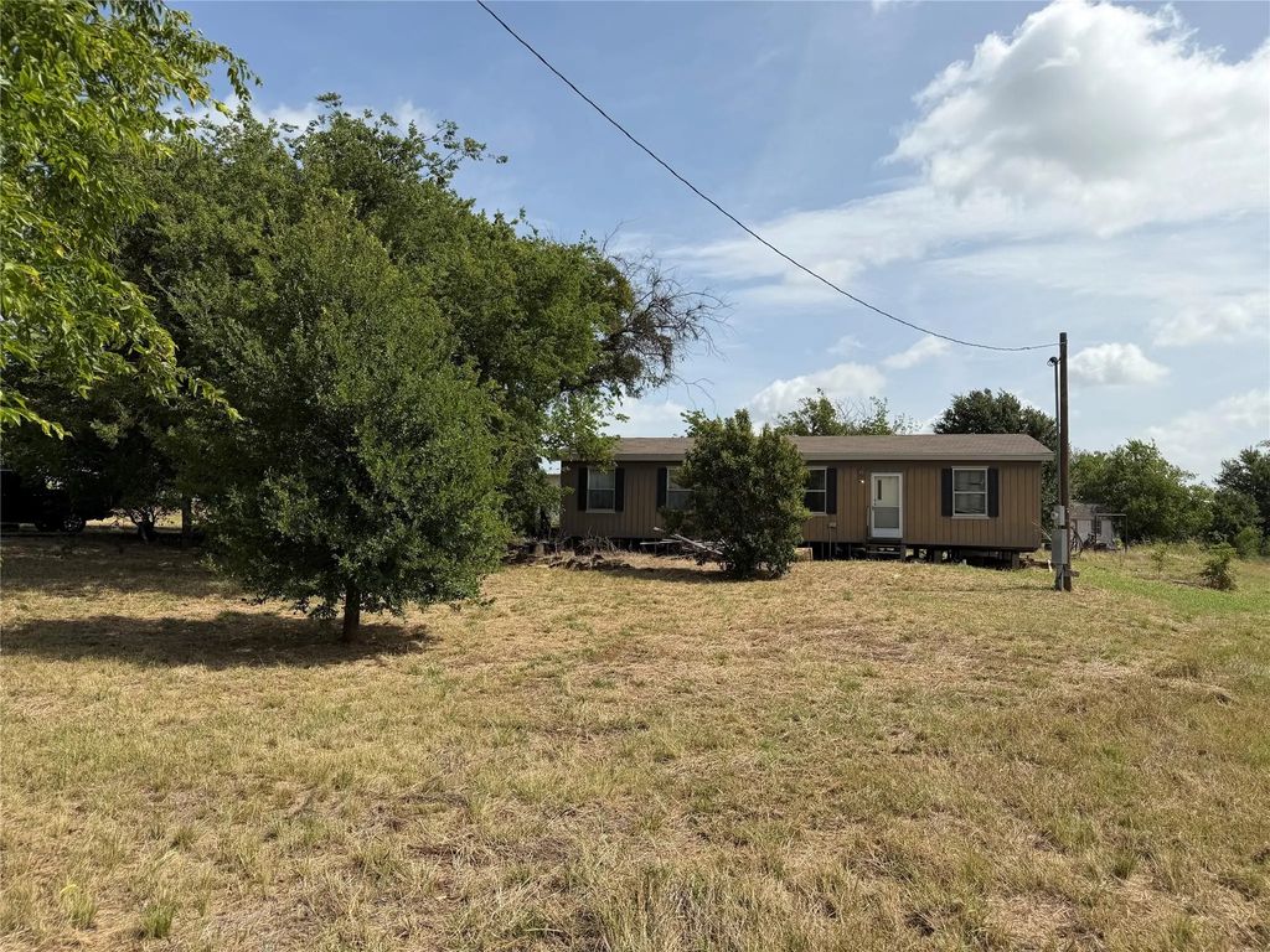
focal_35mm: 24
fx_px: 881
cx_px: 635
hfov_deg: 71.6
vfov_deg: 56.8
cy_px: 476
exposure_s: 1/6711
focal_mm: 6.76
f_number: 1.78
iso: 80
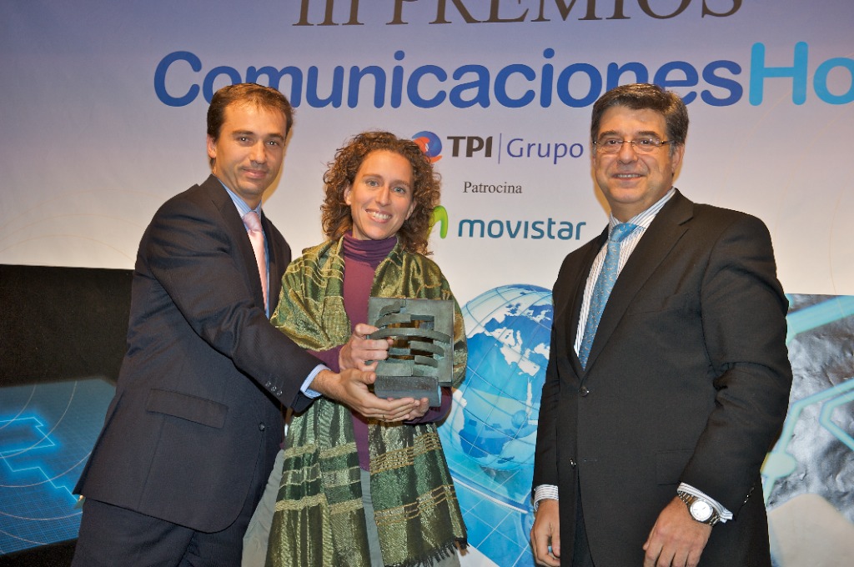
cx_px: 427
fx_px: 1185
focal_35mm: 50
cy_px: 284
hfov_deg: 39.6
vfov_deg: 26.9
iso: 640
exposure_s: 1/60
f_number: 5.6
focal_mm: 50
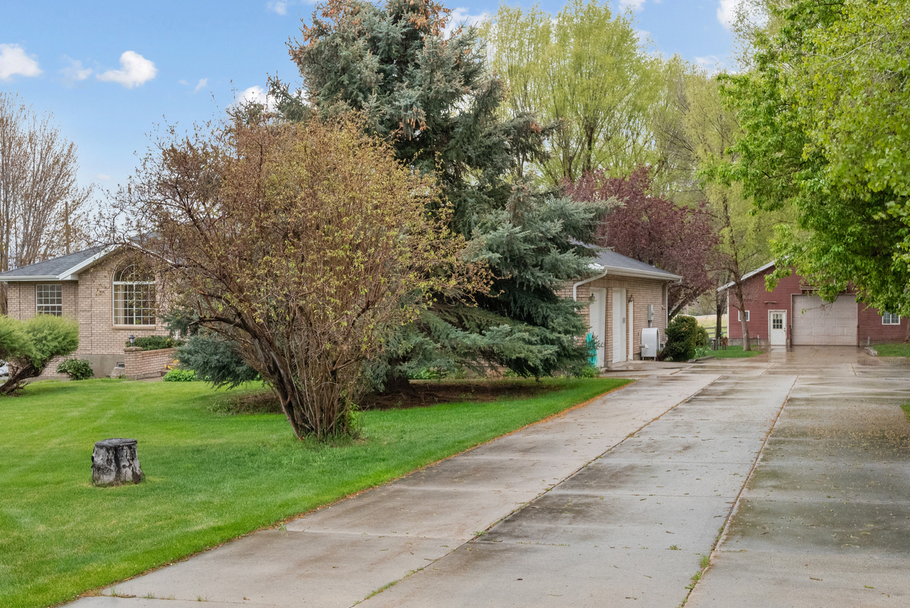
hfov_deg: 45.3
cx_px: 390
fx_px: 1087
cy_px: 302
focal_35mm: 43
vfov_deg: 31.2
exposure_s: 1/250
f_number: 8
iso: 3200
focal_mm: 30
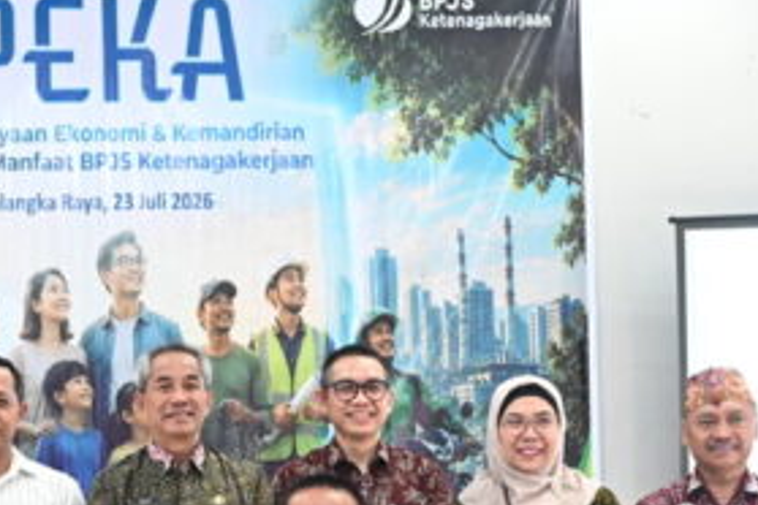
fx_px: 1650
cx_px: 160
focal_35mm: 78
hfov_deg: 25.5
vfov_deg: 16.7
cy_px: 597
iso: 5000
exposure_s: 1/40
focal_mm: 28.5
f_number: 5.6
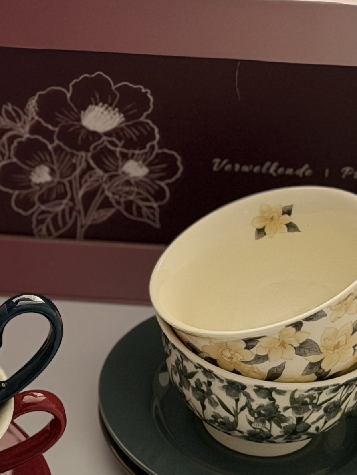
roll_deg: -2.6
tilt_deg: -33.3
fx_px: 2240
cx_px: 18
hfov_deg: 9.1
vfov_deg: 12.1
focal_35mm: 163
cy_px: 127
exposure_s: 1/60
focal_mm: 6.76
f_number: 1.78
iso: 250
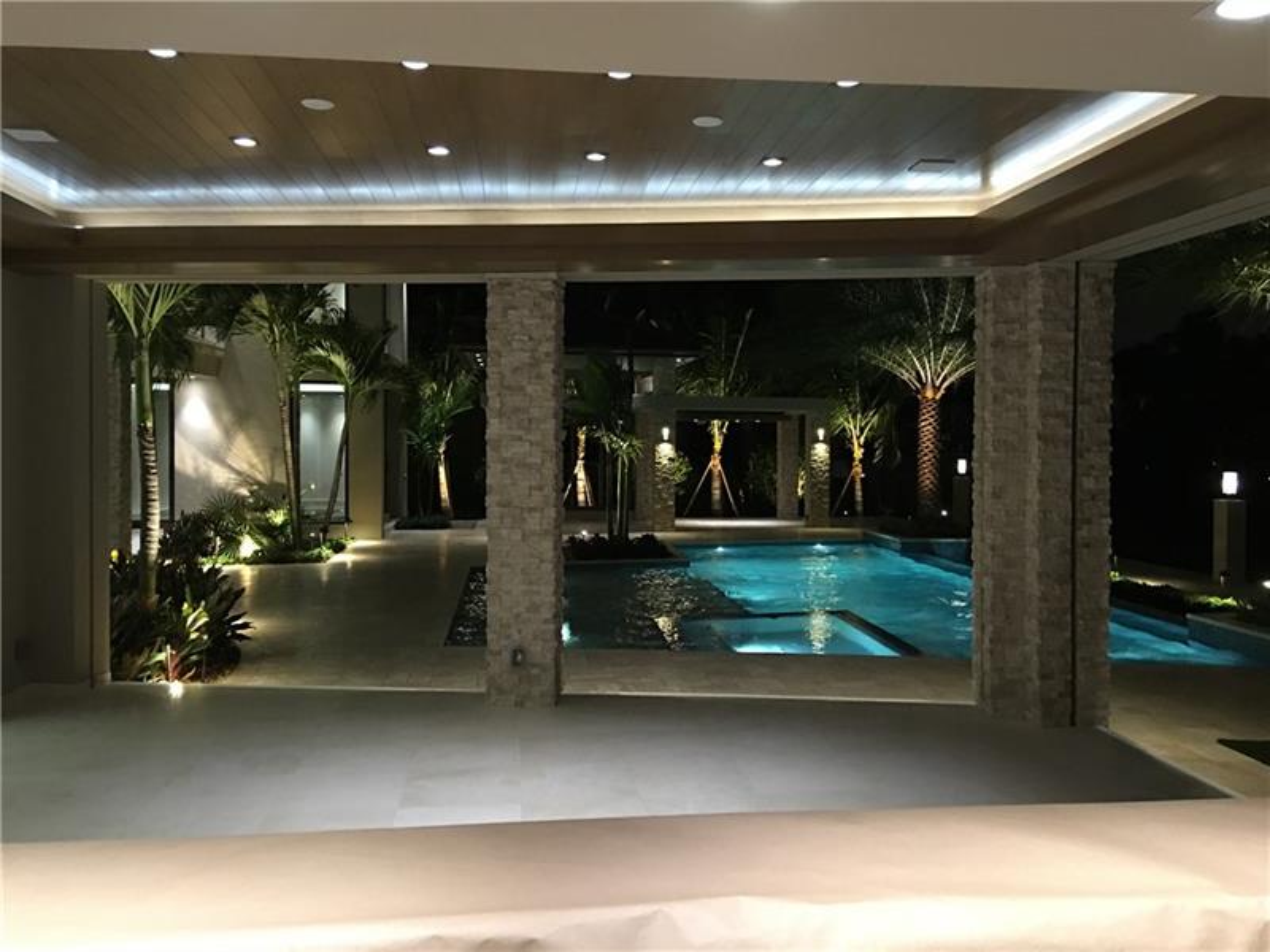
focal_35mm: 29
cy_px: 476
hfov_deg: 61.7
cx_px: 635
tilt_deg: -0.4
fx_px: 1064
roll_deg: -1.4
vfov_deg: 48.2
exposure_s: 1/4
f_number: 2.2
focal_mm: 4.15
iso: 80
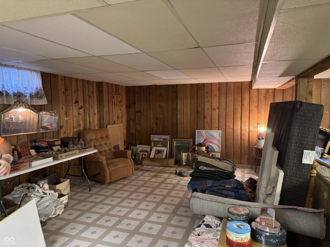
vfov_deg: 56.8
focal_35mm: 24
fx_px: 229
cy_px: 124
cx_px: 165
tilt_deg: -4.2
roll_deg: +0.3
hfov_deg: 71.6
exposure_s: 1/40
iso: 800
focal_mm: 6.76
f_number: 1.78
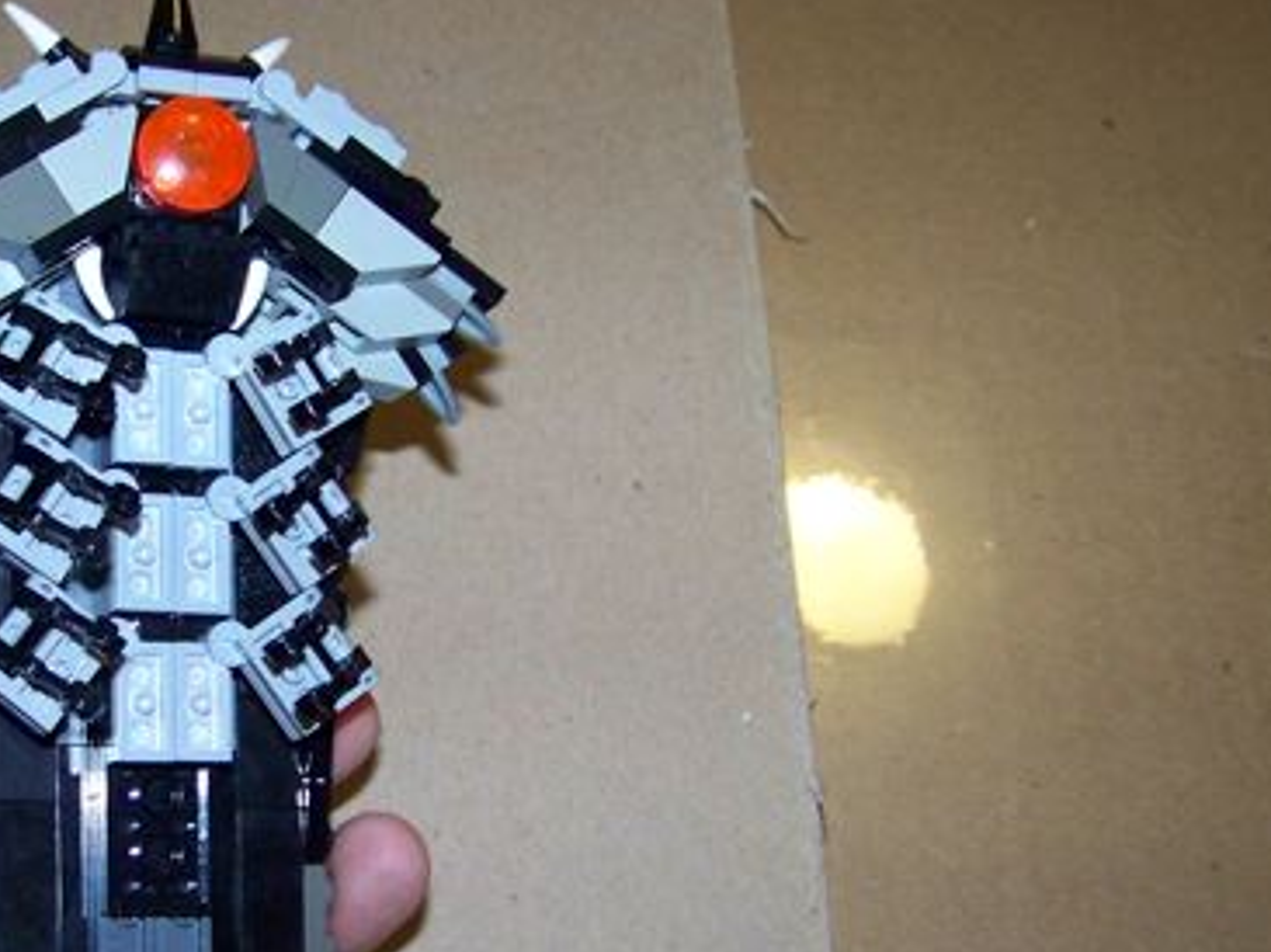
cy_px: 598
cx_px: 212
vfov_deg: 23.2
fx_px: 2312
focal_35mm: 63
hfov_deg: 29.9
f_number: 2.8
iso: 200
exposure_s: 1/30
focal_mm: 5.85
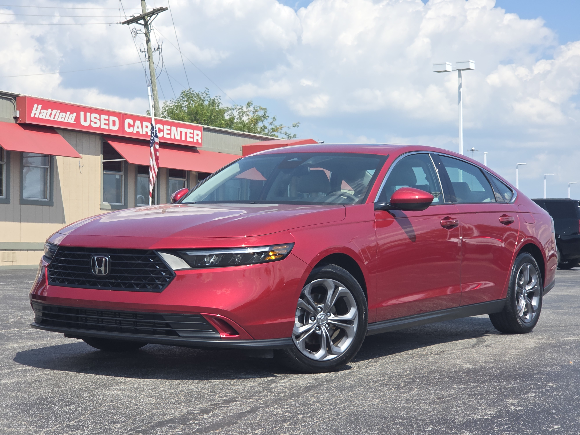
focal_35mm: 69
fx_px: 1156
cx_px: 290
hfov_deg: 28.2
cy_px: 218
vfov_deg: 21.3
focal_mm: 7
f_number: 2.4
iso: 25
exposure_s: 1/976
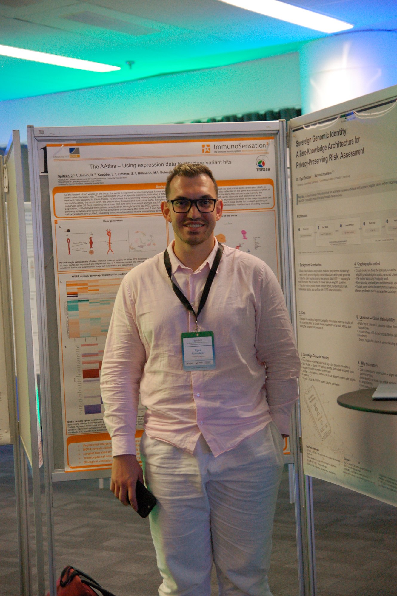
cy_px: 298
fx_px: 1118
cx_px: 198
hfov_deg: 20.1
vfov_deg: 29.9
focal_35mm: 68
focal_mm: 45
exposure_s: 1/125
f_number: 3.5
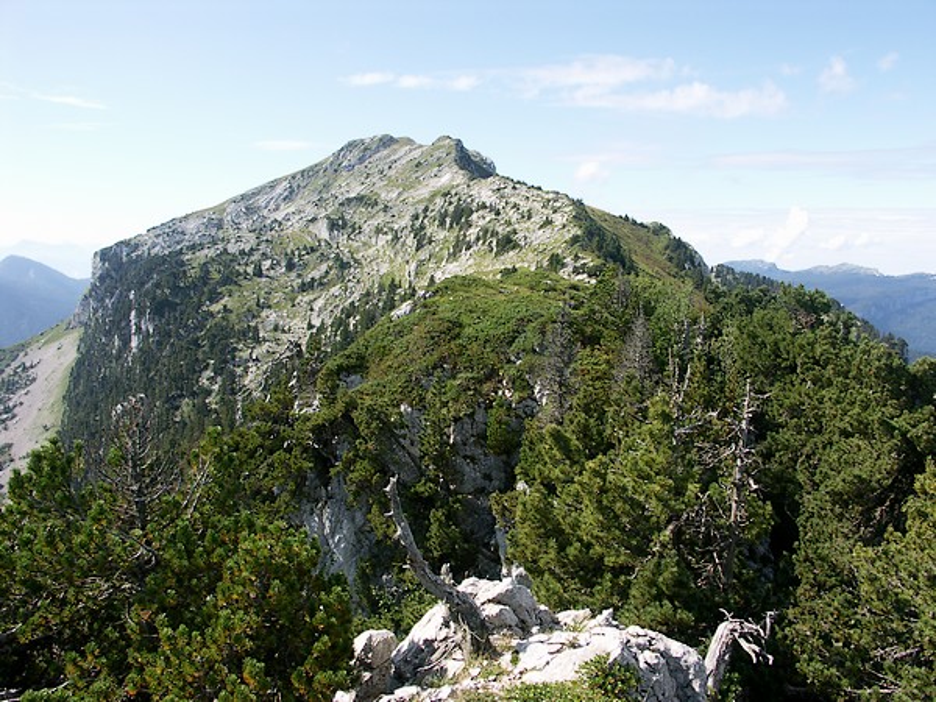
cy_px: 351
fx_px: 784
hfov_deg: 61.7
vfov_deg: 48.2
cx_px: 468
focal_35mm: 29
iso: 64
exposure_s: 1/200
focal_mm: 7.49
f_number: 5.6
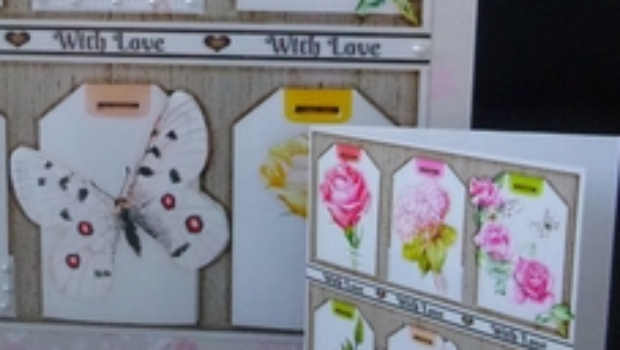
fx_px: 888
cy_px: 126
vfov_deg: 22.2
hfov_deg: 37.7
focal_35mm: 54
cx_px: 168
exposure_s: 1/50
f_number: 3.1
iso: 400
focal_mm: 4.5
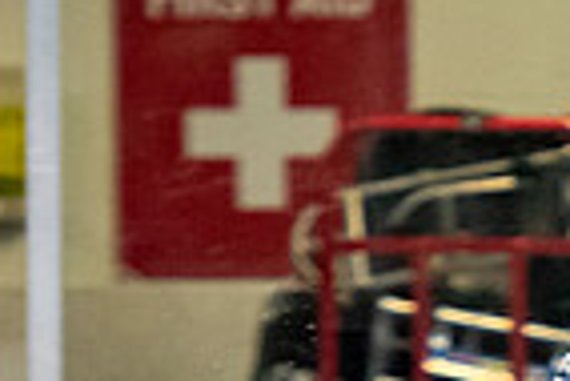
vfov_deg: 1.3
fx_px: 16800
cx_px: 802
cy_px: 736
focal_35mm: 1060
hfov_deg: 1.9
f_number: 3.2
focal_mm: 150
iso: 2000
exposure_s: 1/640
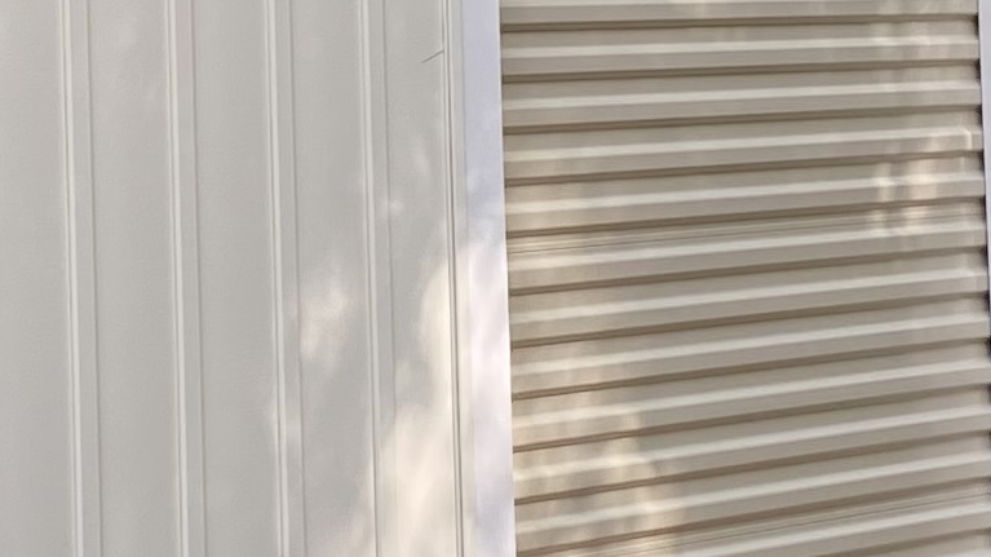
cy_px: -62
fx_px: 3914
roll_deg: +0.7
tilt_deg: +3.0
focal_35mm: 149
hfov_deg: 14.3
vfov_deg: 8.1
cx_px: 127
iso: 32
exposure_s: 1/184
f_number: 1.8
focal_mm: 4.25
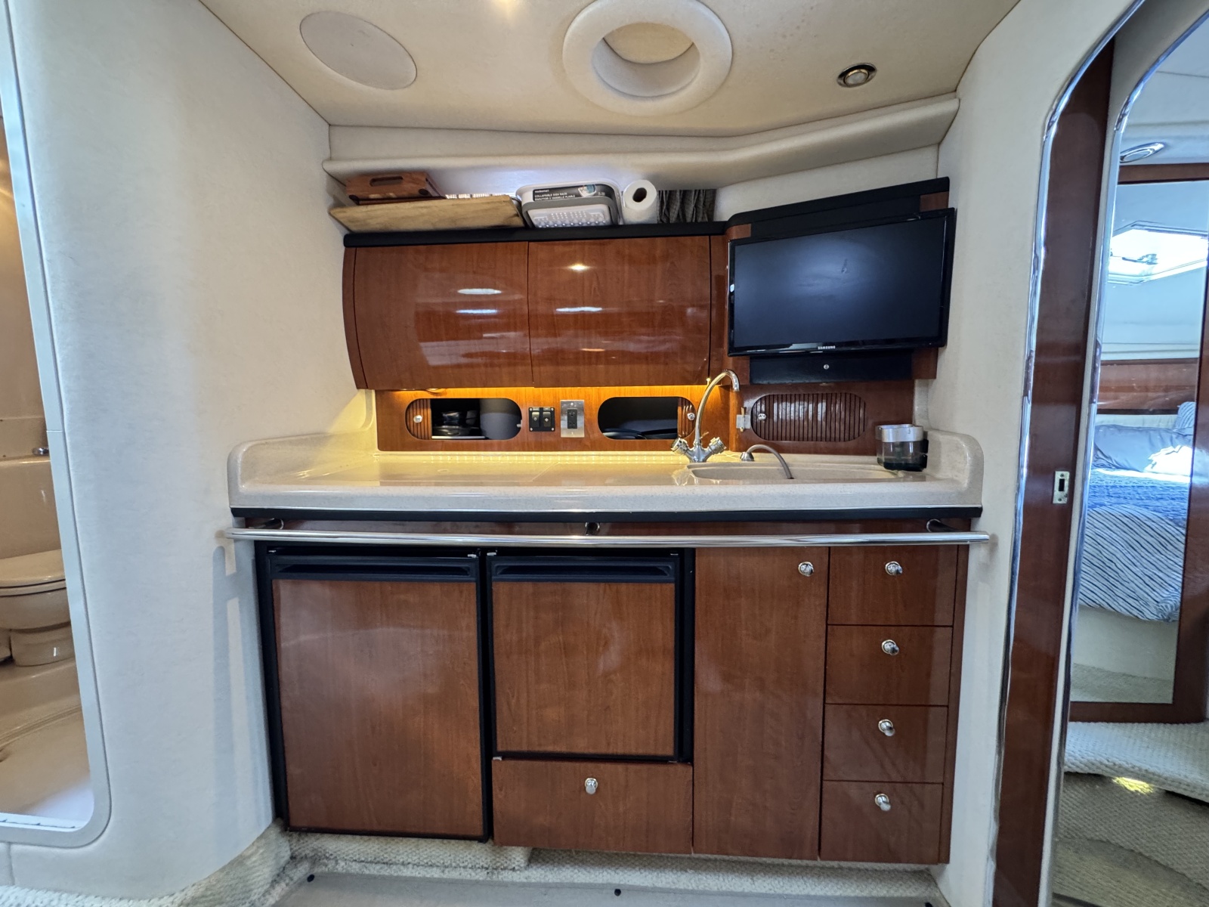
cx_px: 604
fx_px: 489
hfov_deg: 102.1
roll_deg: +1.1
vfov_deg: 85.7
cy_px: 454
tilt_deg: -4.7
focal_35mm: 14
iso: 400
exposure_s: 1/60
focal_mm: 2.22
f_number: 2.2
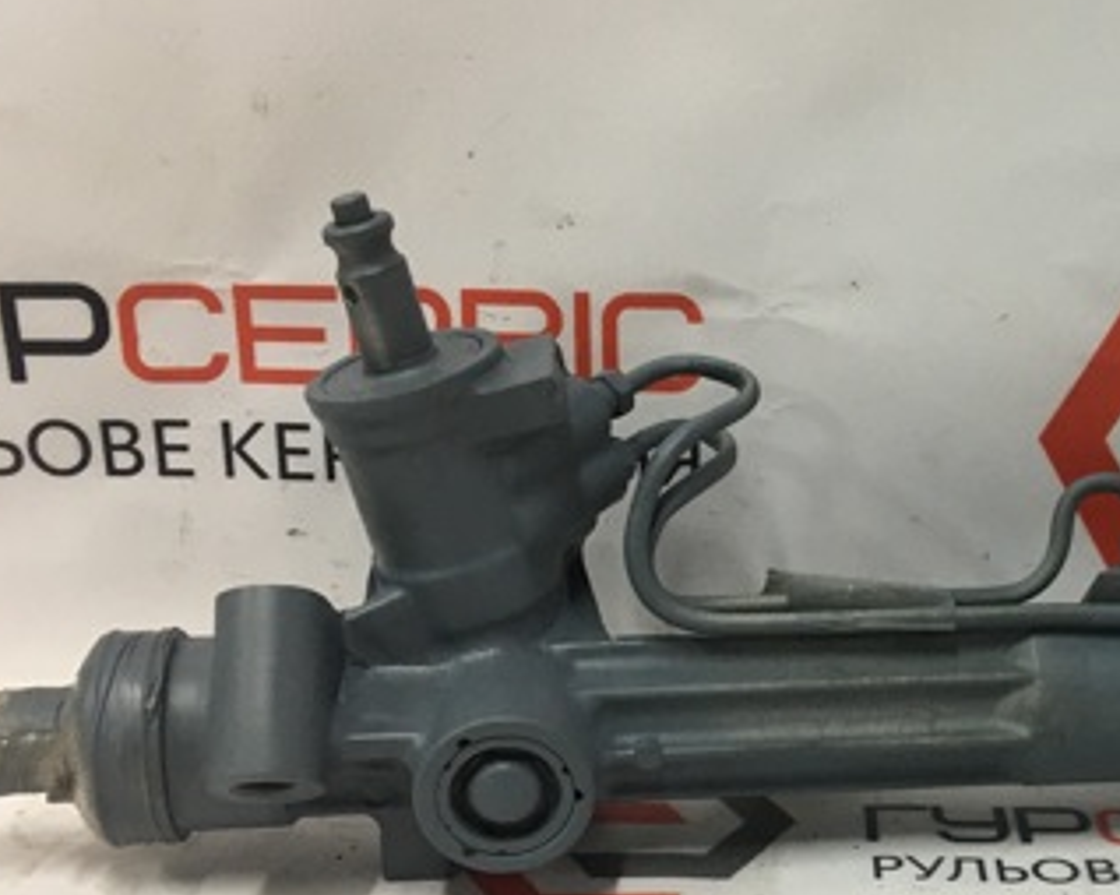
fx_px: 1888
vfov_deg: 26.6
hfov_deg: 31.8
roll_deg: -1.7
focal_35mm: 57
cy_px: 562
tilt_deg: -21.5
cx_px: 962
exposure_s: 1/33
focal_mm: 4.15
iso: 100
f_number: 2.2
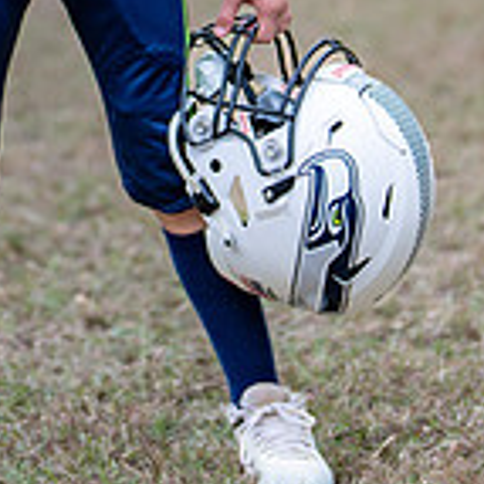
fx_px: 3243
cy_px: -169
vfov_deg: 8.4
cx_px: 51
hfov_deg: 8.5
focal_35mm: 205
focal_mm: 50
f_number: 1.2
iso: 100
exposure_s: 1/500
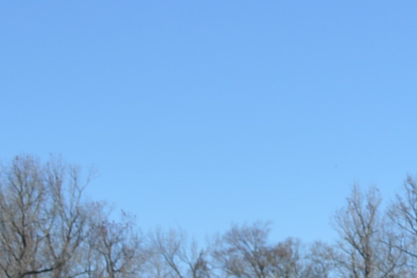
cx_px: 935
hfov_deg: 10.6
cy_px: 512
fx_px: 1991
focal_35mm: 172
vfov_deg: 7.7
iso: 100
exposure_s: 1/200
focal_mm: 22
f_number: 7.1
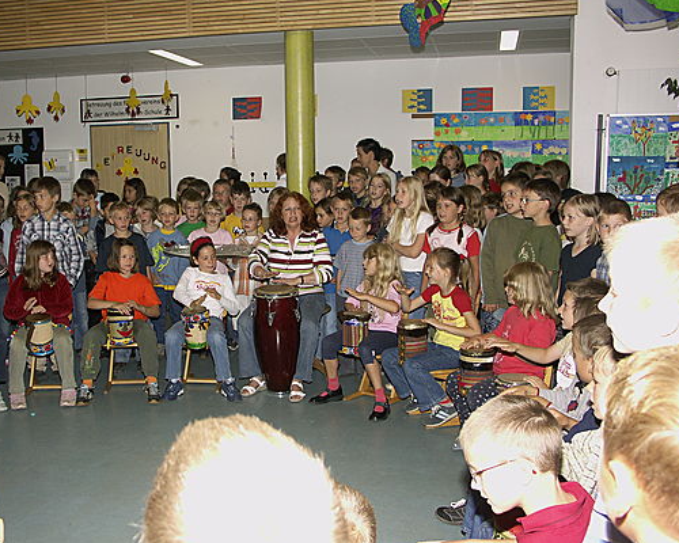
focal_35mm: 40
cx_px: 265
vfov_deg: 37.3
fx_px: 804
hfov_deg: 45.5
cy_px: 276
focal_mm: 8.25
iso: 64
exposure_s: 1/50
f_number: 2.8
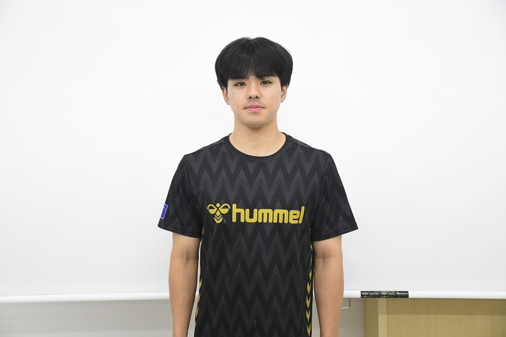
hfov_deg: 37.9
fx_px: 738
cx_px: 253
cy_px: 168
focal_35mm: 52
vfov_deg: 25.8
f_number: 3.3
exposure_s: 1/800
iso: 4000
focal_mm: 35
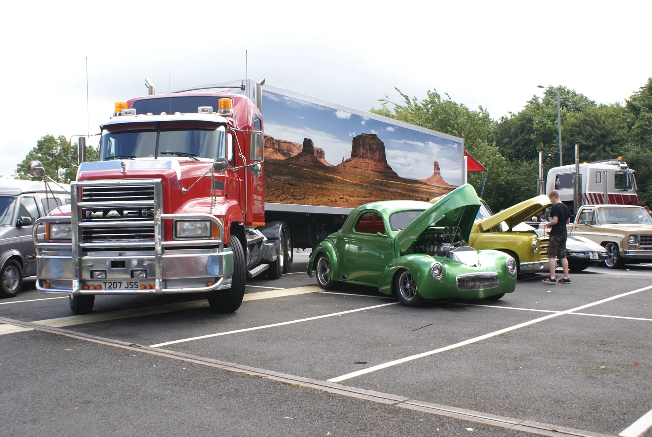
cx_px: 326
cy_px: 218
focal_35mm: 39
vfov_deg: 34.3
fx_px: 707
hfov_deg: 49.5
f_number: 8
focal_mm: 26
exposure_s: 1/80
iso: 100
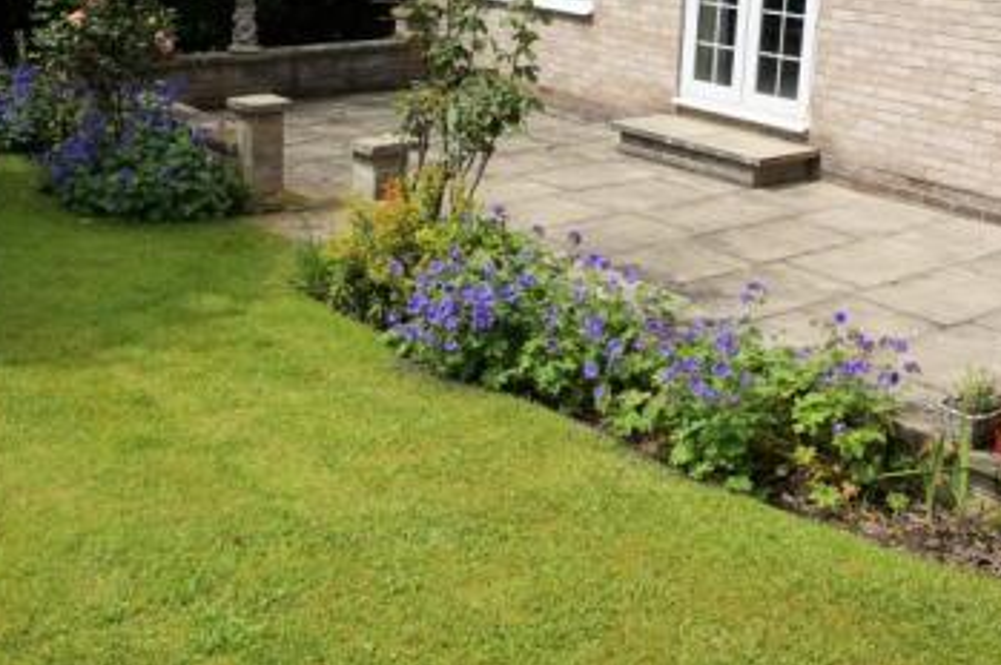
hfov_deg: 41.1
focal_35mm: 48
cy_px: 288
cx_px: 442
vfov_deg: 28.0
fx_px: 1332
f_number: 11
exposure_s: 1/125
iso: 125
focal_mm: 17
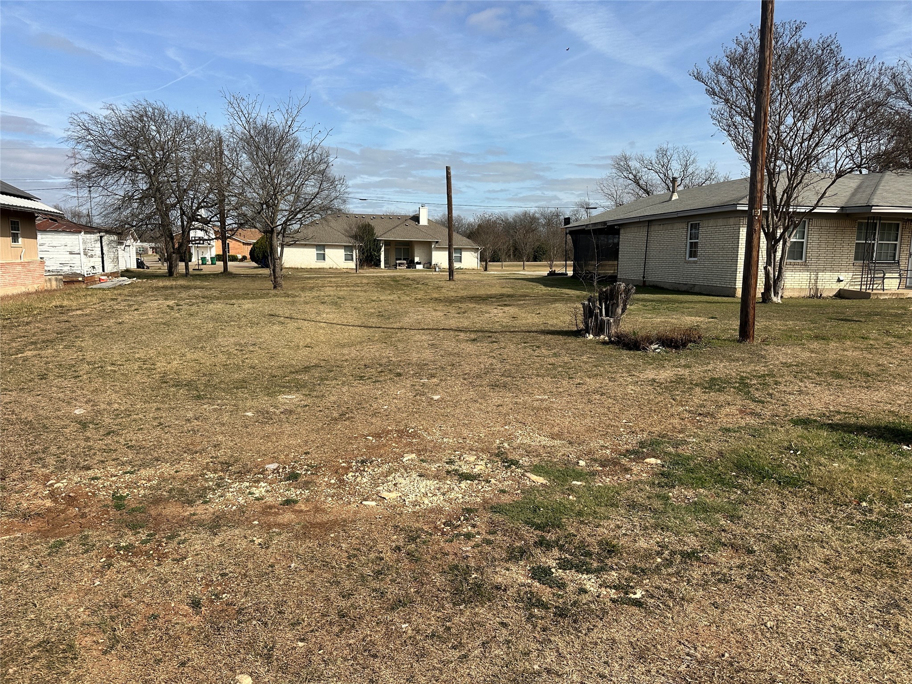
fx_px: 632
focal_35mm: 24
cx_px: 456
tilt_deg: -8.3
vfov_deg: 56.8
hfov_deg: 71.6
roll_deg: -0.4
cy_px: 342
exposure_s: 1/6211
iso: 80
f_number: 1.78
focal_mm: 6.86
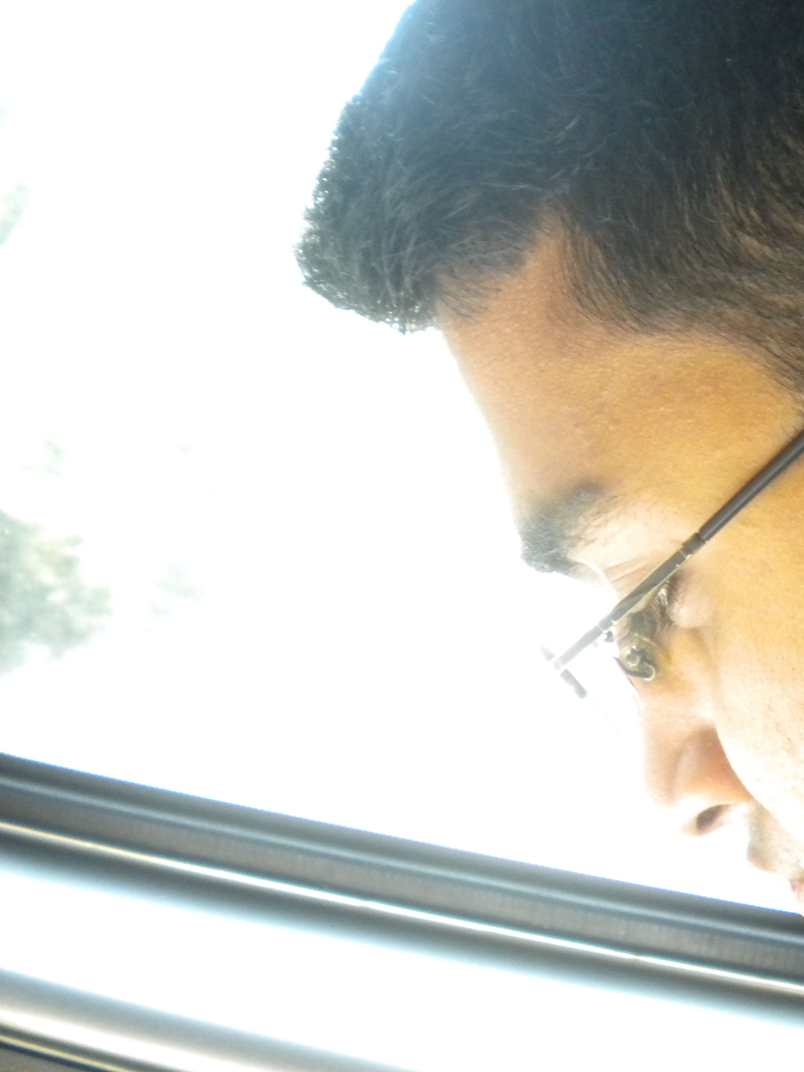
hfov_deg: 27.2
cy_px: 554
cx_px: 777
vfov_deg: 37.5
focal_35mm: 51
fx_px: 1579
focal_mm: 6.3
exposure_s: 1/199
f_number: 3.1
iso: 400
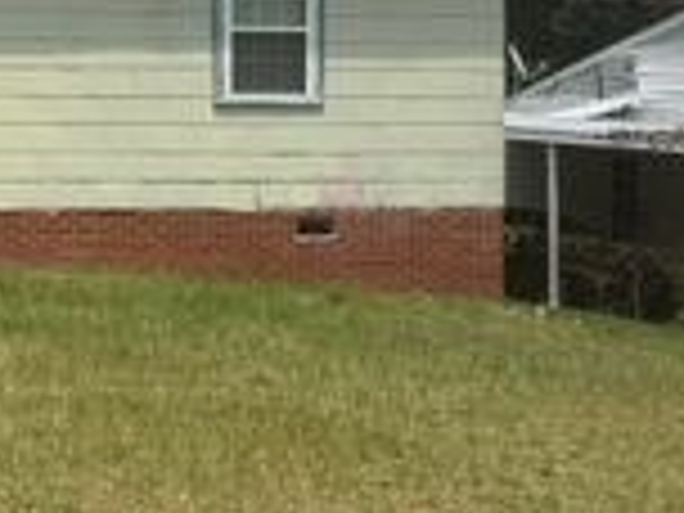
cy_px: -25
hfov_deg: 22.5
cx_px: -171
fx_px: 1561
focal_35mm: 79
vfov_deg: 18.1
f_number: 1.78
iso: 80
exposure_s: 1/5714
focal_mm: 6.76
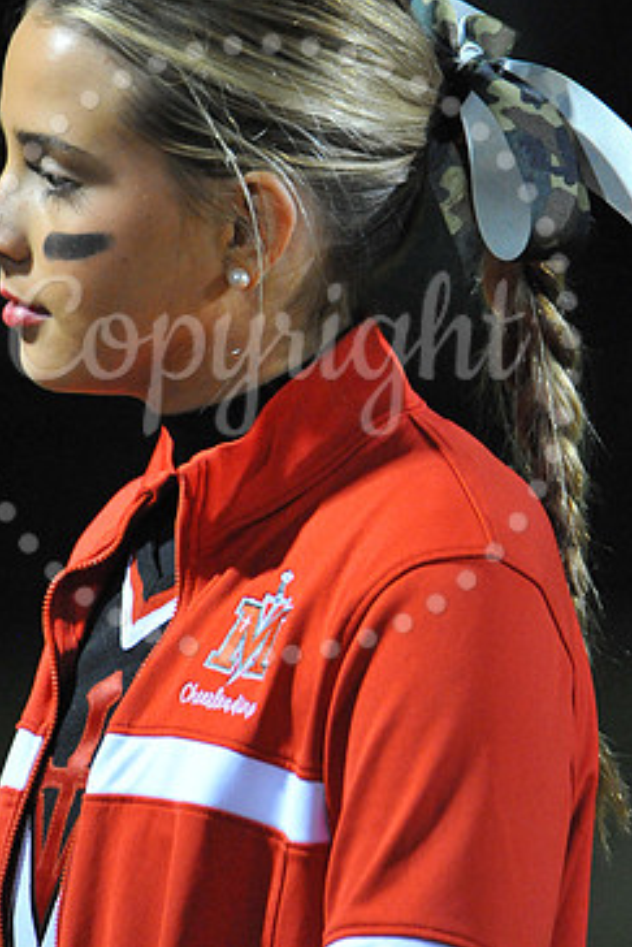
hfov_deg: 1.4
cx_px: 265
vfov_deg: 2.2
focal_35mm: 956
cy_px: 346
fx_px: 25149
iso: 6400
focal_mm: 600
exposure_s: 1/60
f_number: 6.3
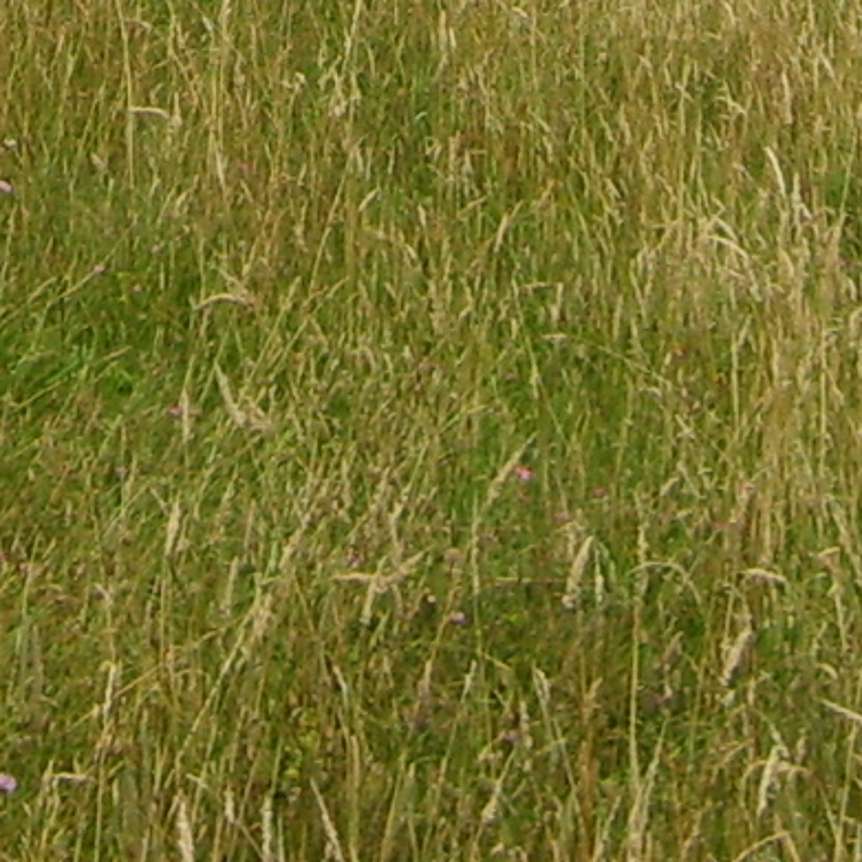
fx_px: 4564
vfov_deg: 10.1
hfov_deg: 10.8
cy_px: -807
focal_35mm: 162
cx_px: 353
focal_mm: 5.8
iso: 50
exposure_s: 1/250
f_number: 7.1
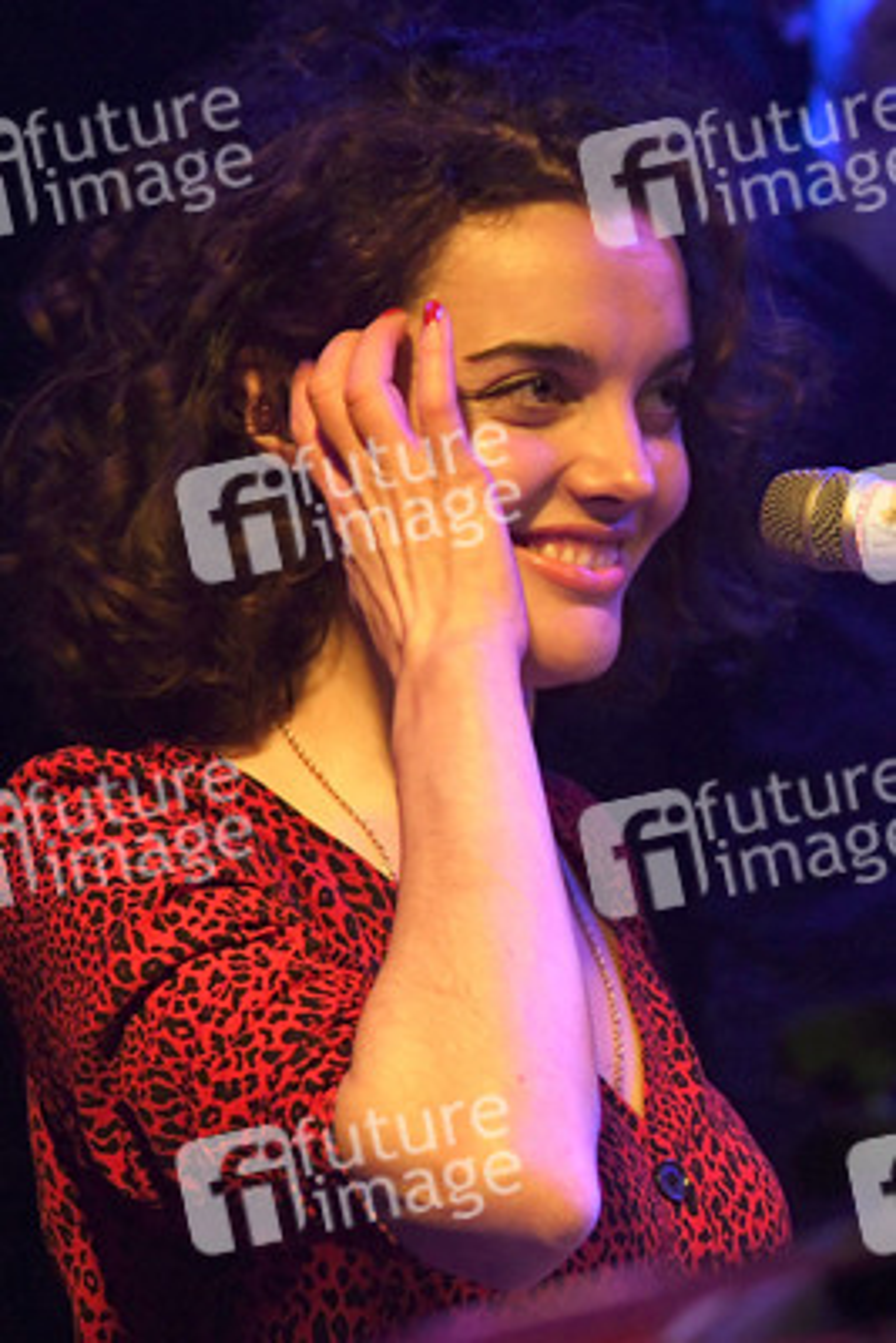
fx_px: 2685
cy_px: 672
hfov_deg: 18.9
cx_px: 448
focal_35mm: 72
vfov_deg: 28.1
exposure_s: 1/125
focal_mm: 48
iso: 3200
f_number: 3.5
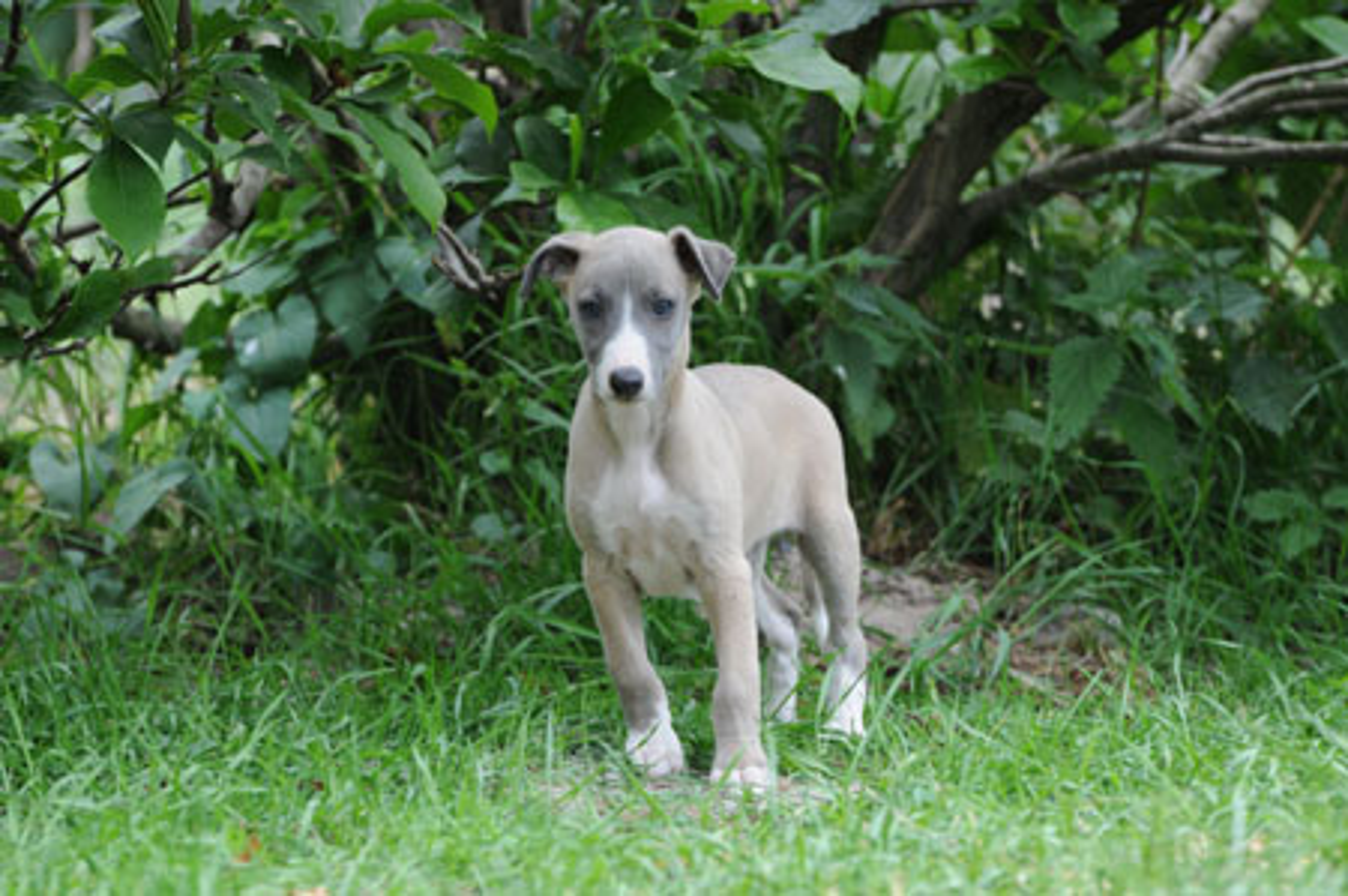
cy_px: 448
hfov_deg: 6.3
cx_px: 674
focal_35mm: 330
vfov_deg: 4.2
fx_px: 12343
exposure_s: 1/200
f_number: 5.6
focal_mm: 220
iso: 200
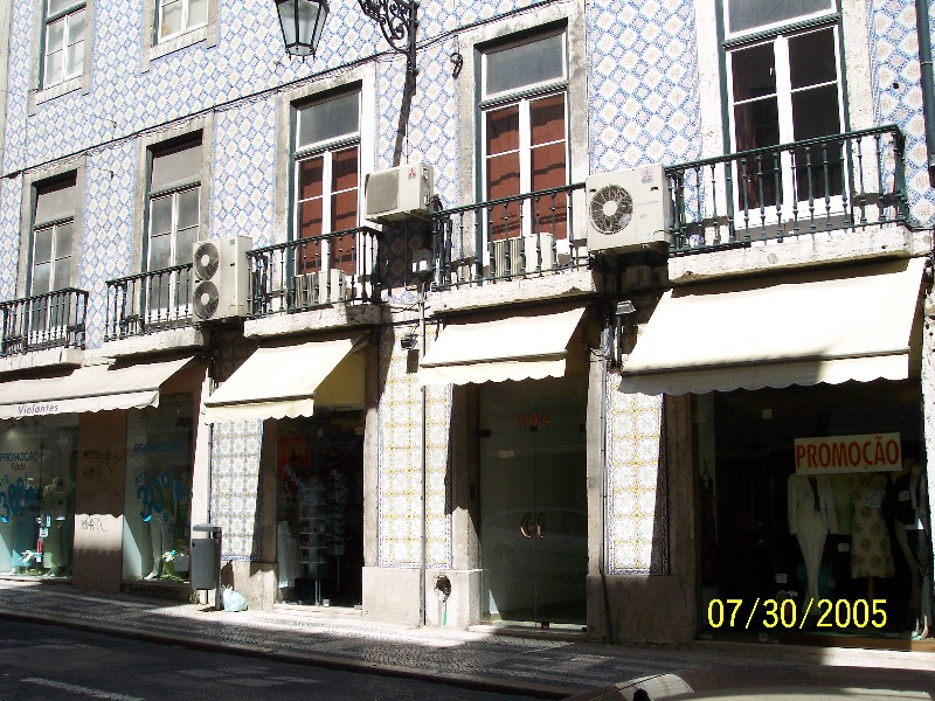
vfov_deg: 37.7
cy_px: 350
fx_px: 1026
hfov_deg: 49.0
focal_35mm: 38
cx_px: 468
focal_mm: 8
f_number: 4.8
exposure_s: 1/500
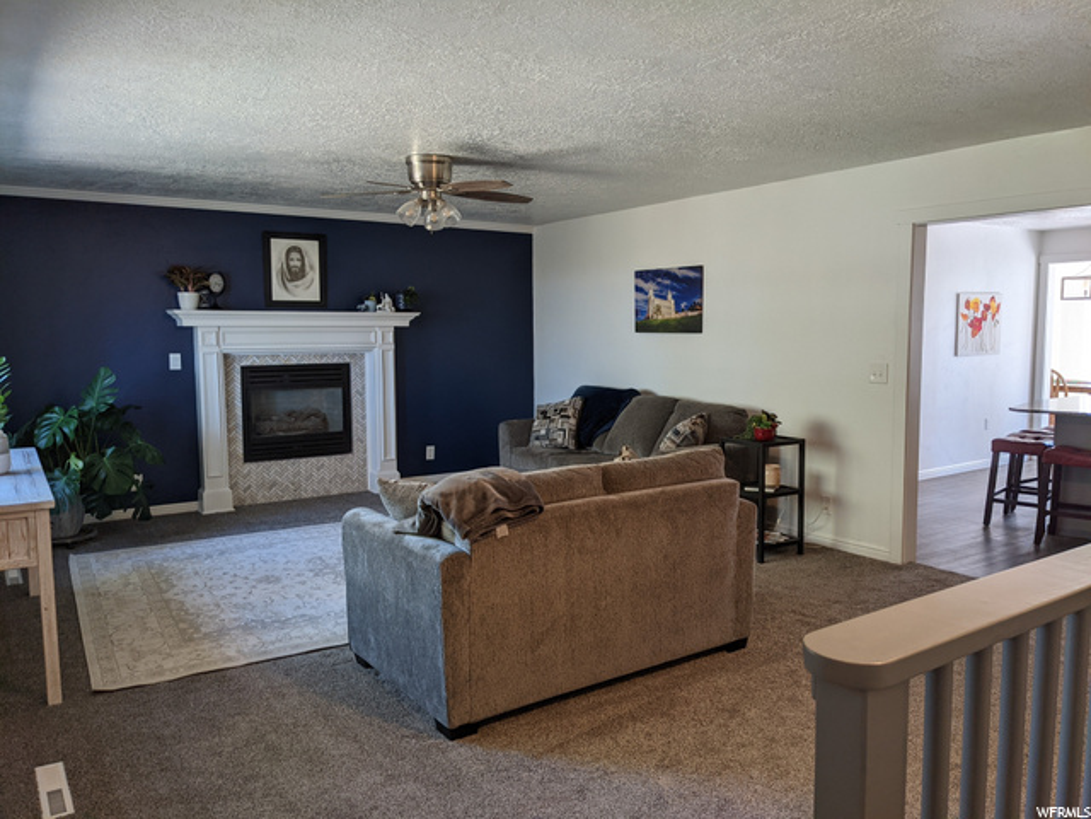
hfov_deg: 65.3
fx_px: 851
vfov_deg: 51.4
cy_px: 410
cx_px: 546
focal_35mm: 27
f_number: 1.73
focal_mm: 4.38
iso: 42
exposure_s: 1/30
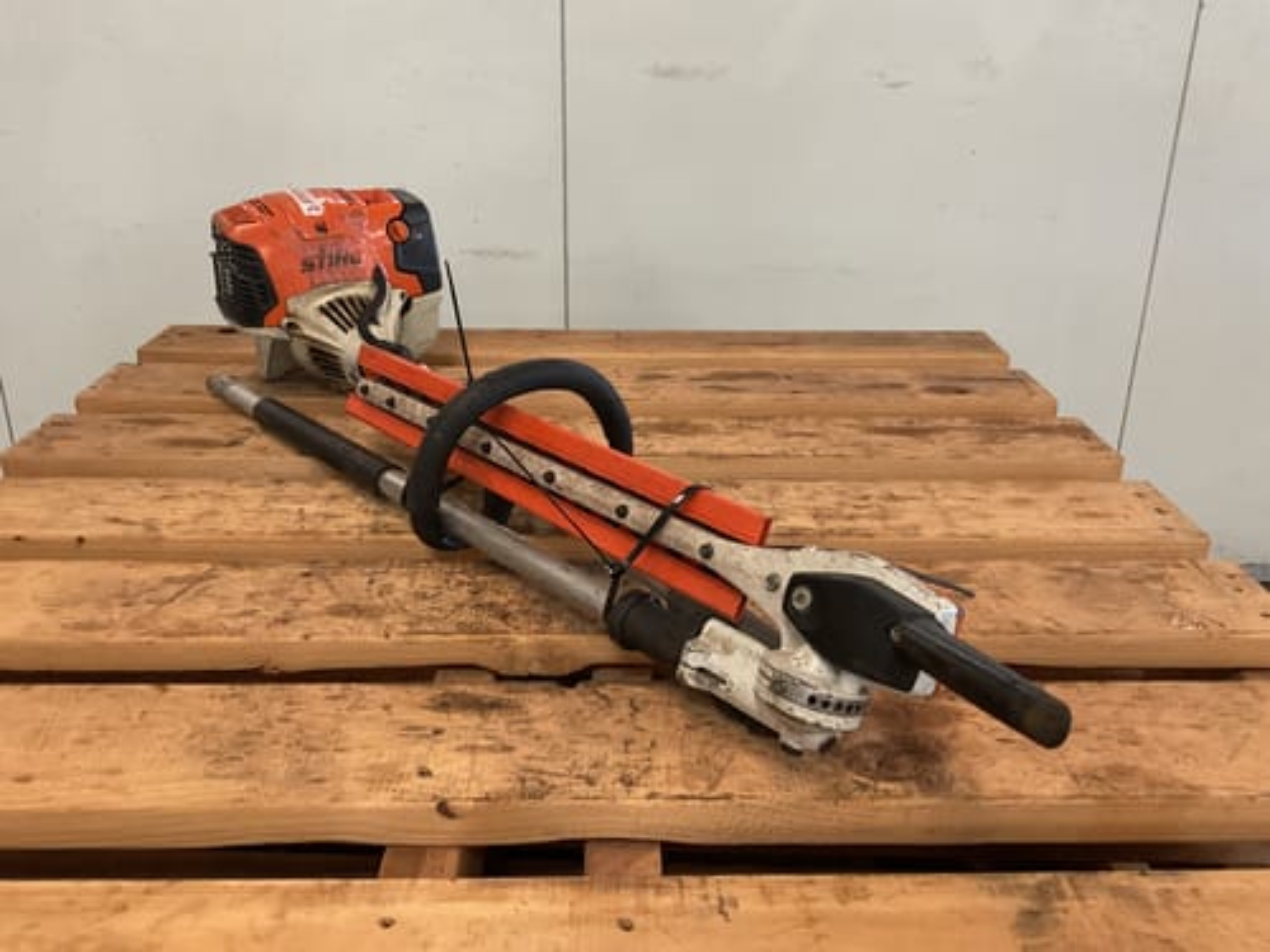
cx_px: 635
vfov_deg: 48.2
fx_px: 1064
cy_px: 476
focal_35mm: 29
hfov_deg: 61.7
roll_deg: -1.8
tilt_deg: -25.4
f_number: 1.8
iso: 250
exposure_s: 1/33
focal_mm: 3
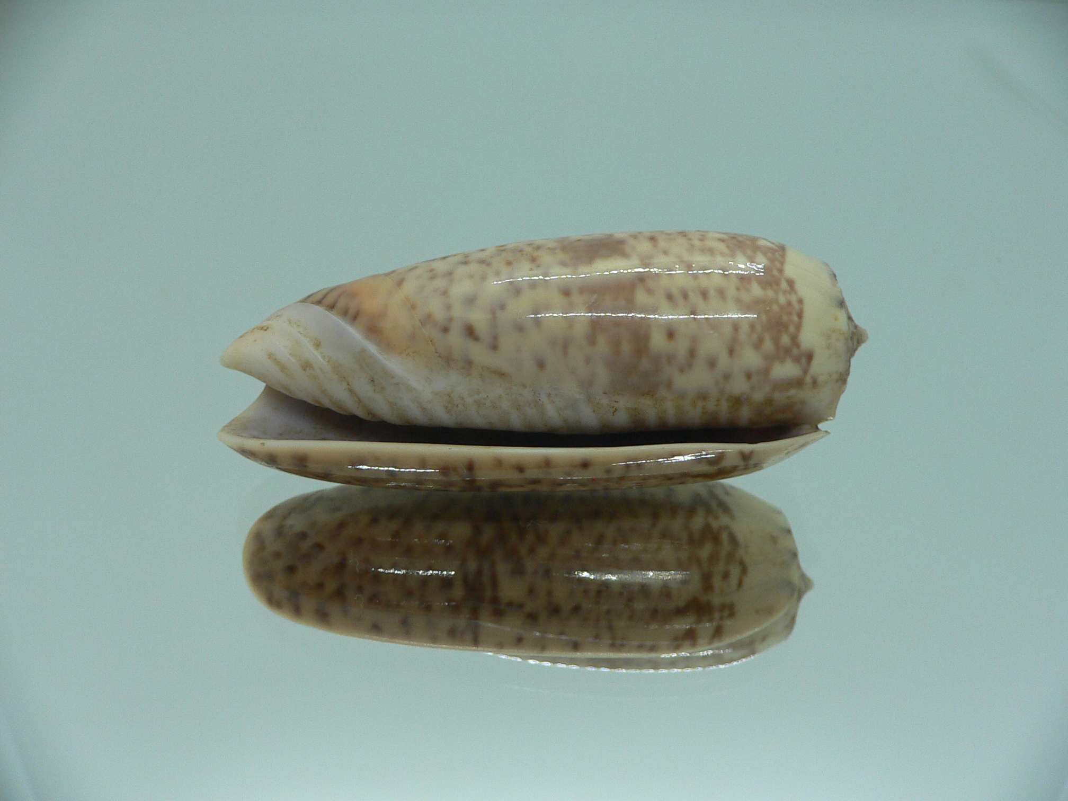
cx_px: 534
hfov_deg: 52.6
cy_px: 400
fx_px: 1080
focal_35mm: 35
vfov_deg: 40.7
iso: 100
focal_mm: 4.6
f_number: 2.8
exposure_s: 1/60
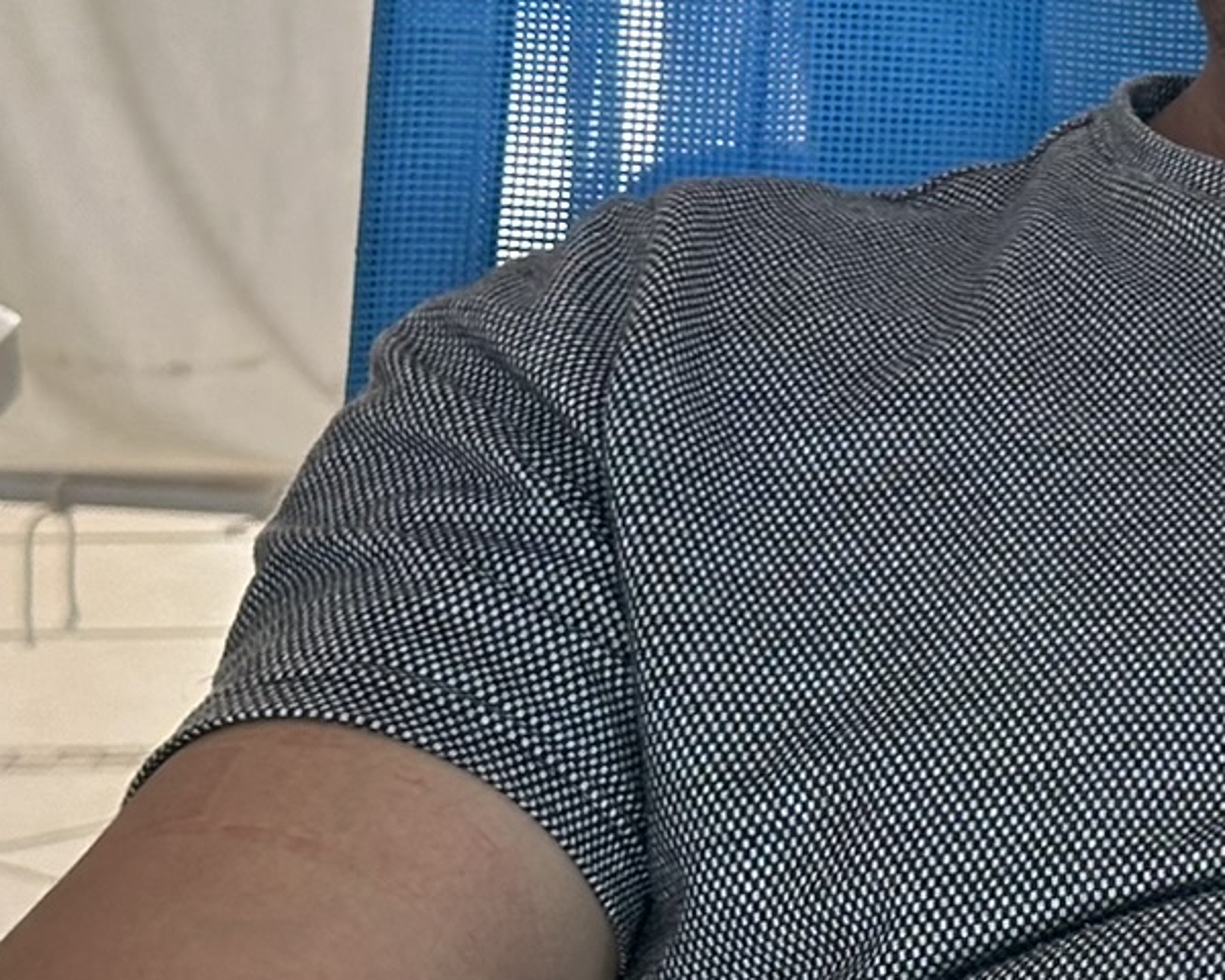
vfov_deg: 9.6
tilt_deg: -4.6
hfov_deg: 11.5
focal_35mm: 160
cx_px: 1854
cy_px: -84
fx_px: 5801
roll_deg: -0.7
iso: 80
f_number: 1.78
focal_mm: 6.86
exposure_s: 1/136
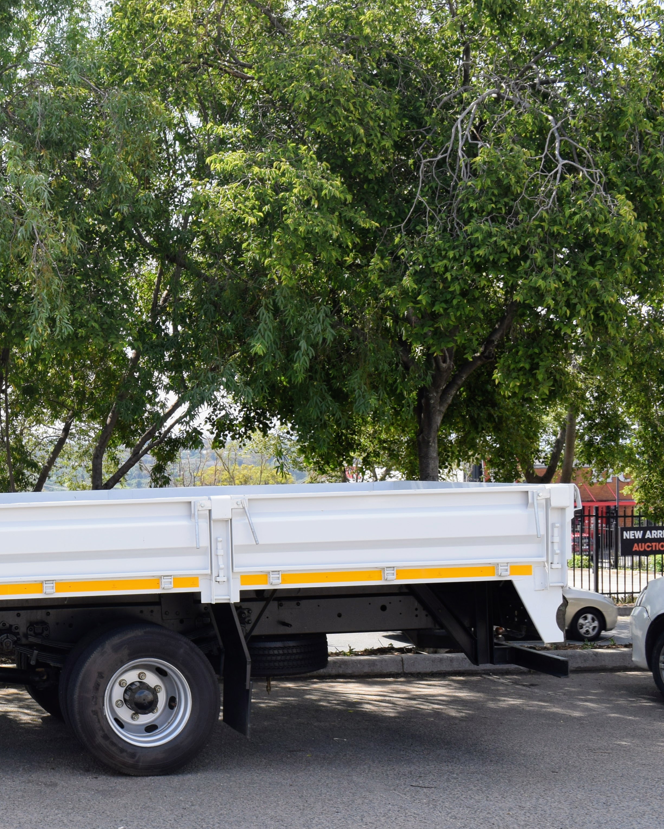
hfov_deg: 21.6
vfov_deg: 28.7
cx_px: -110
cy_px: 445
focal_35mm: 66
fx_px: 1621
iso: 220
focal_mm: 24
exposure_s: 1/250
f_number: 8
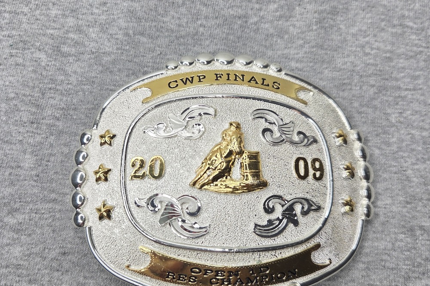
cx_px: 215
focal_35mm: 32
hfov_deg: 58.7
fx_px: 382
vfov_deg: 41.1
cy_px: 152
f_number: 1.8
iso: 64
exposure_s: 1/359
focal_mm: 5.4
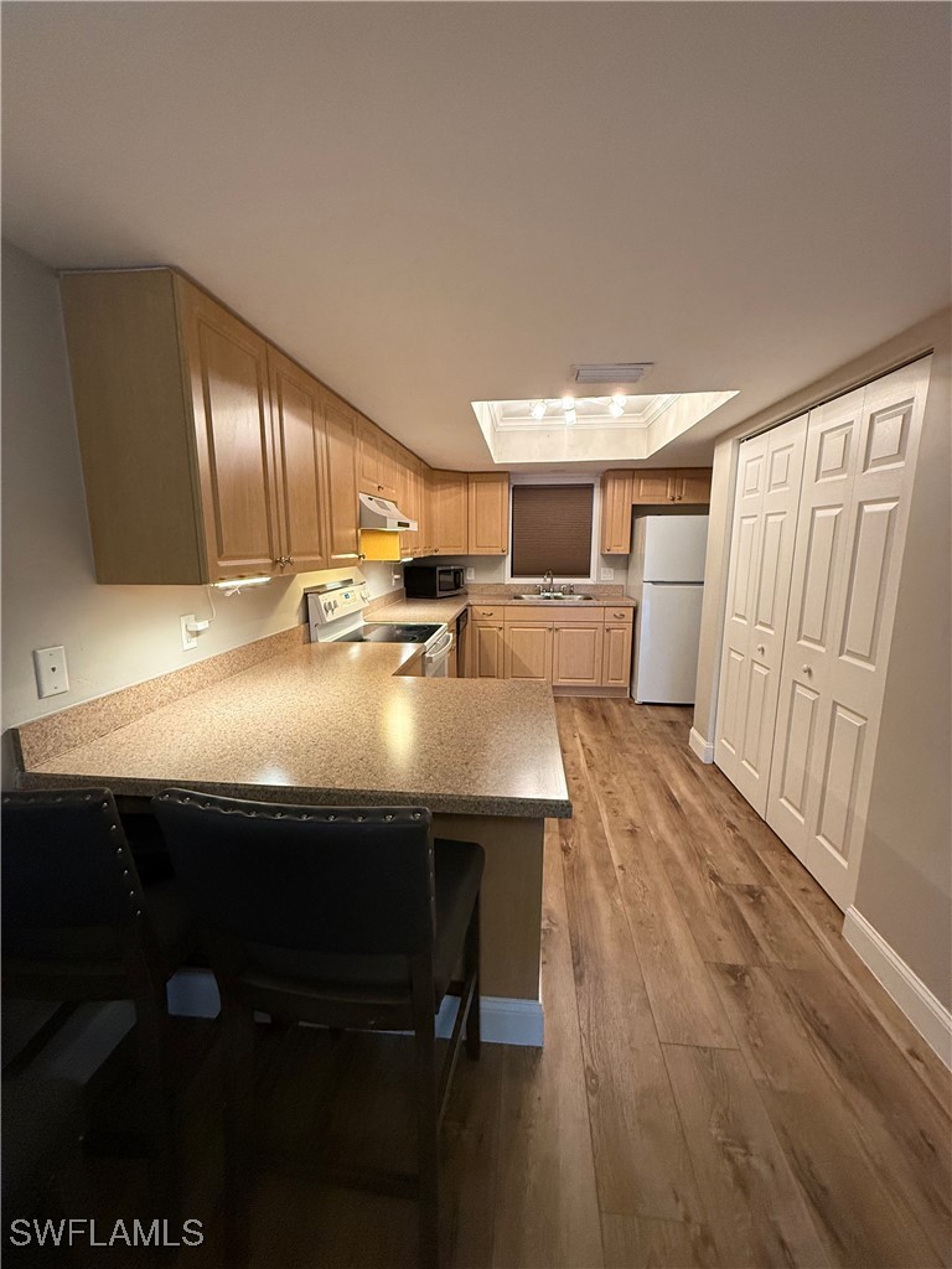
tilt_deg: -9.1
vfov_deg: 102.1
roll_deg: -0.1
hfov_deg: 85.7
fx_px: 513
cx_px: 476
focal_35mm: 14
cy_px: 634
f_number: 2.2
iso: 320
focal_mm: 2.22
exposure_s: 1/60
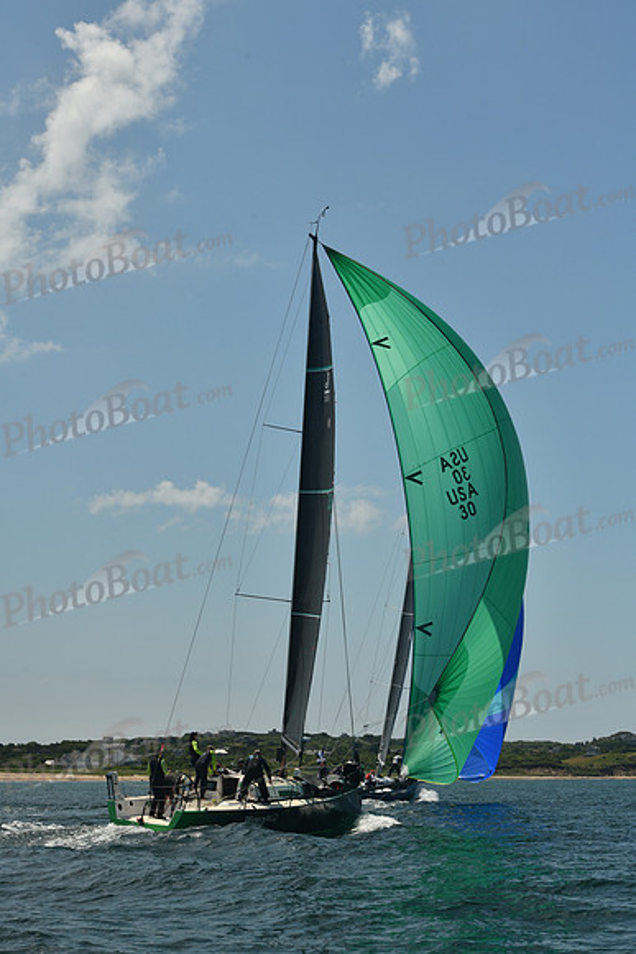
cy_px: 477
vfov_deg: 28.8
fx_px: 1854
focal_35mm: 70
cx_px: 318
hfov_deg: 19.5
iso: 320
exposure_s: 1/640
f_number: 9
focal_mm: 70
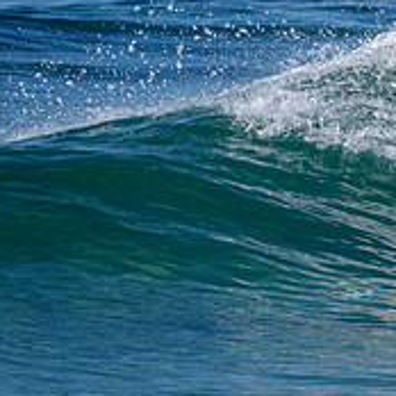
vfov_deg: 1.0
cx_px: 667
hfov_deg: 1.0
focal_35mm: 1733
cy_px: 141
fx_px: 22430
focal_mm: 500
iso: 140
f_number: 5.6
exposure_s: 1/2000
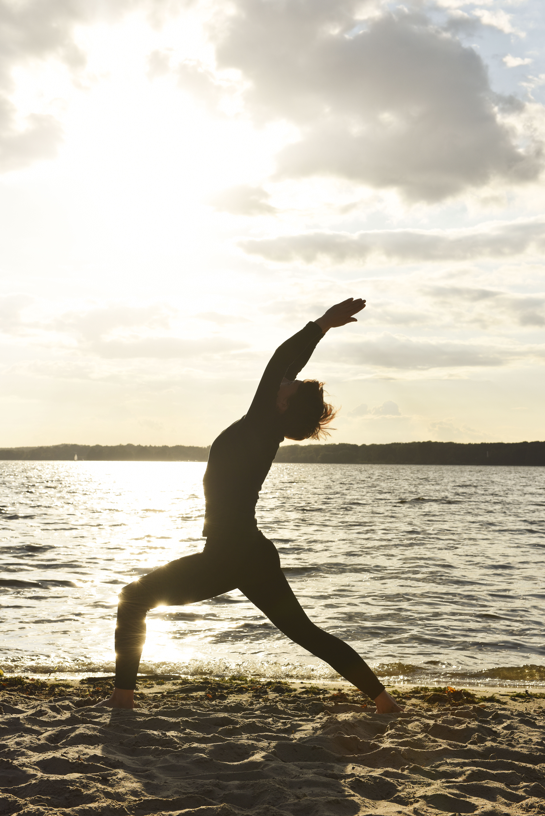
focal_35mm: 56
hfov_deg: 24.2
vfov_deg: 35.6
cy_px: 408
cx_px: 272
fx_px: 1271
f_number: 9
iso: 320
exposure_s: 1/1000
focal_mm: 56
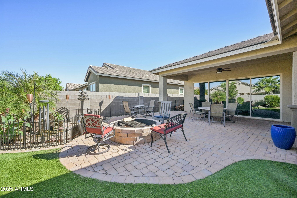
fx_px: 115
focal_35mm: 14
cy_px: 99
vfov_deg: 81.2
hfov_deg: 104.3
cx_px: 148
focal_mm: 14
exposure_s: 1/640
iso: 500
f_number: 8
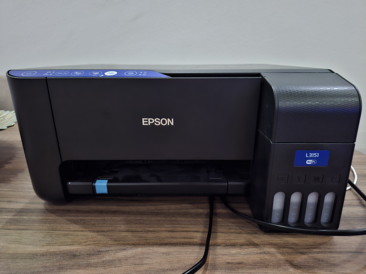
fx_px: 243
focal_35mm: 23
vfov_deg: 58.9
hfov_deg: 73.9
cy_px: 137
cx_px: 183
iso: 1250
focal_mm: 5.54
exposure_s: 1/17
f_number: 1.8
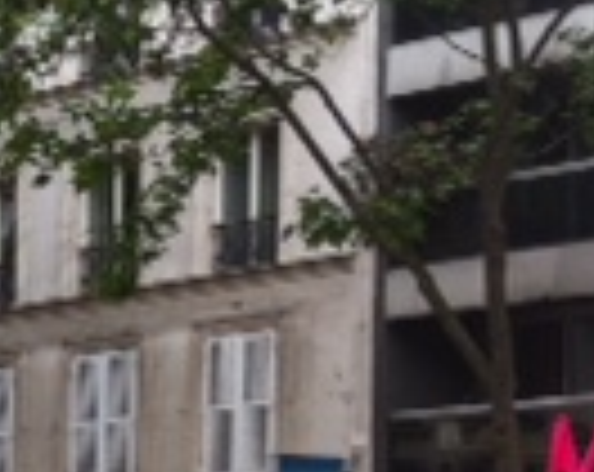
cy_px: 832
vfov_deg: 8.9
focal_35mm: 166
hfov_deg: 11.0
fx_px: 2912
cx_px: -436
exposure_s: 1/343
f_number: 2.8
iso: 80
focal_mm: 3.85
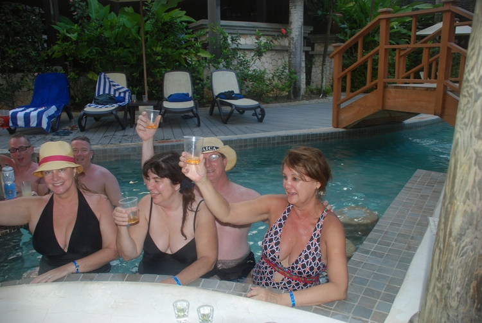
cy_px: 162
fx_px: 362
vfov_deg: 48.0
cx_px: 241
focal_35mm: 27
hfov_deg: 67.3
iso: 200
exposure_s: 1/60
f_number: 3.5
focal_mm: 18
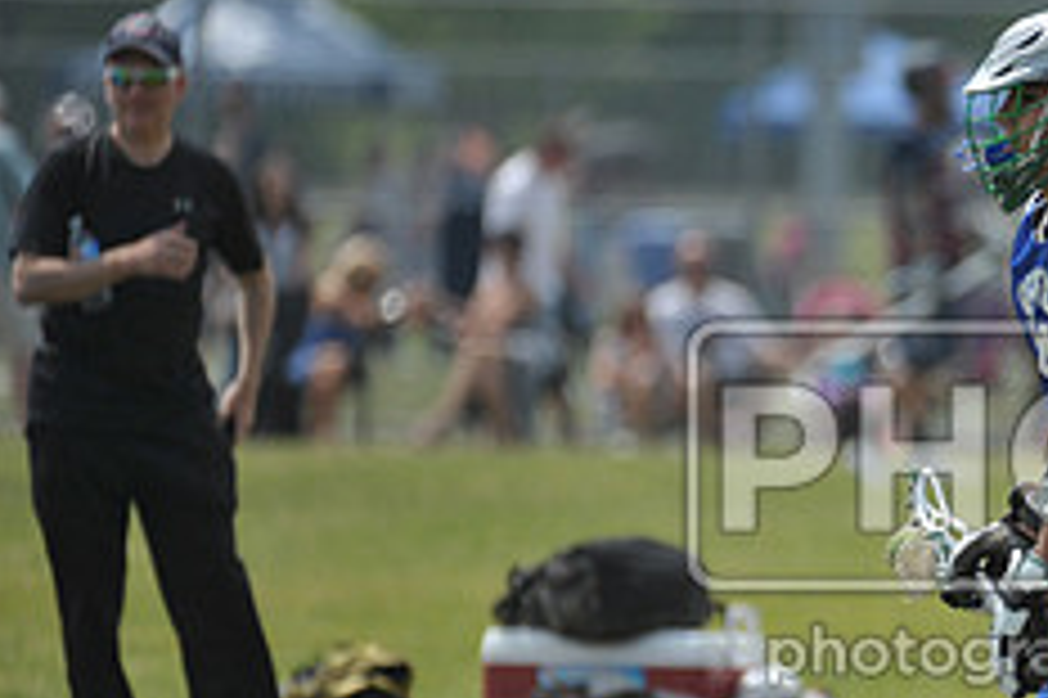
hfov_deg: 2.4
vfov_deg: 1.6
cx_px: 1223
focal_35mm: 848
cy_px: 486
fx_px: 24668
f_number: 4
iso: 640
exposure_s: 1/4000
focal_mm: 340
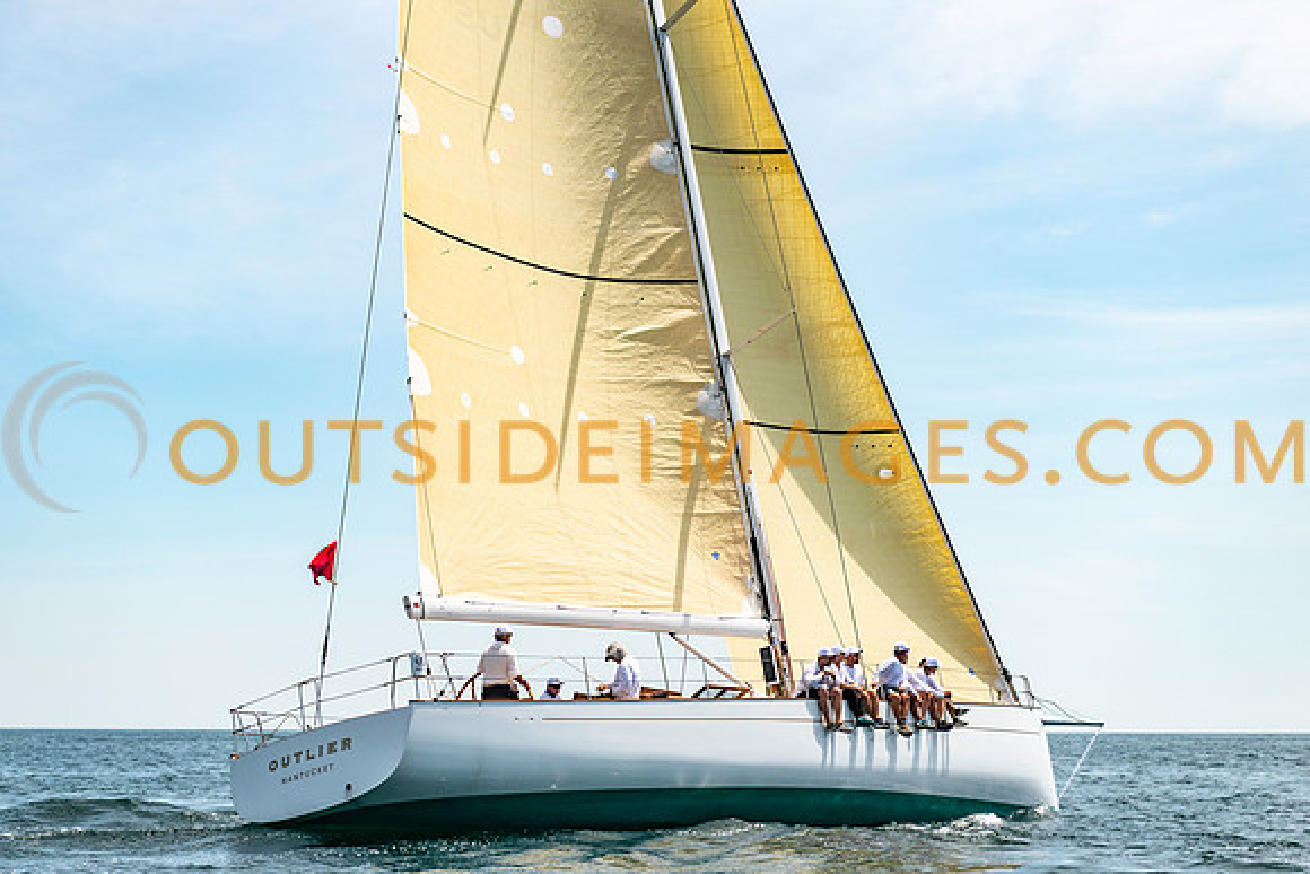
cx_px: 655
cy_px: 437
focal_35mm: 70
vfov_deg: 19.4
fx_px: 2551
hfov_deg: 28.8
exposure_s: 1/2000
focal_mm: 70
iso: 250
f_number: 5
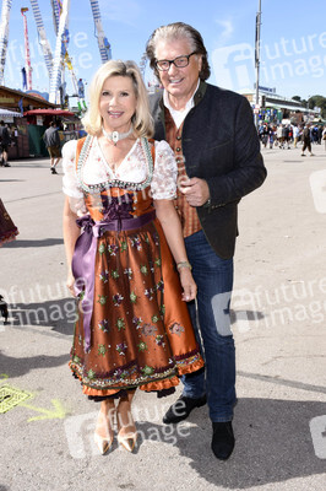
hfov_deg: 39.9
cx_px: 163
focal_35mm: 33
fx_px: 449
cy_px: 246
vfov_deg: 57.3
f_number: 9
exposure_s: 1/160
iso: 160
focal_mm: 22
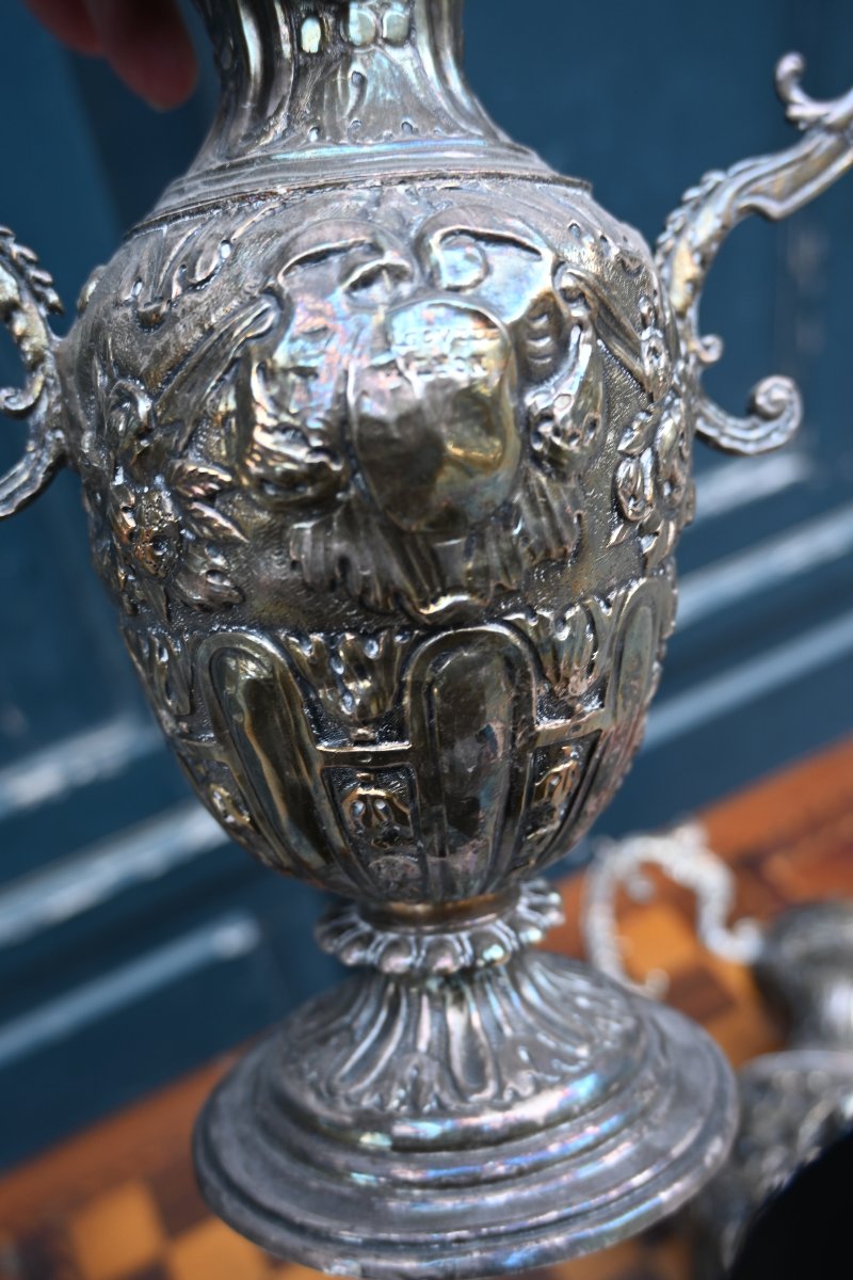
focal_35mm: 37
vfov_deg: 52.2
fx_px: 1306
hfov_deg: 36.2
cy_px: 640
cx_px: 426
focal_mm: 24.5
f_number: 3.8
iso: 200
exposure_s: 1/40
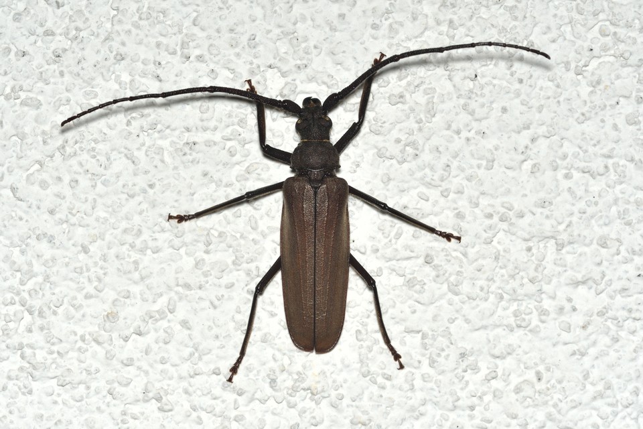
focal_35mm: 225
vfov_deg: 6.1
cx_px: 322
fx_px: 4018
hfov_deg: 9.1
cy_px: 214
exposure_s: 1/250
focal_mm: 150
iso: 400
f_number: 10
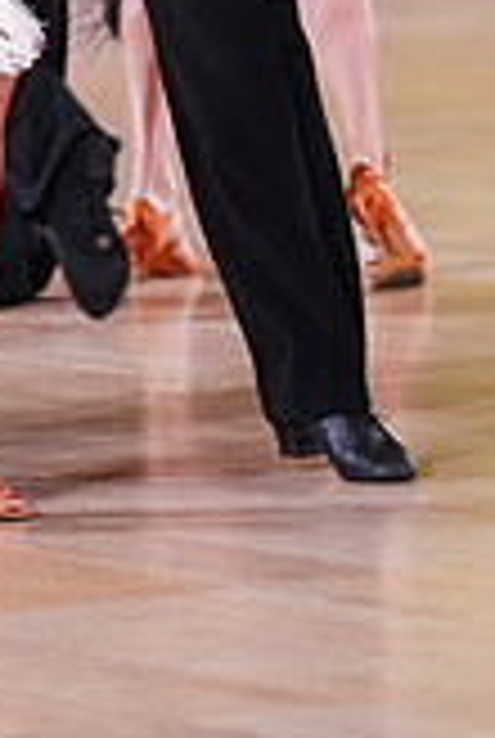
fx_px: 11603
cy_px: -270
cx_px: -169
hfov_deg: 2.4
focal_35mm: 565
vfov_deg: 3.6
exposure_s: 1/400
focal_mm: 160
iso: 2000
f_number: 2.8
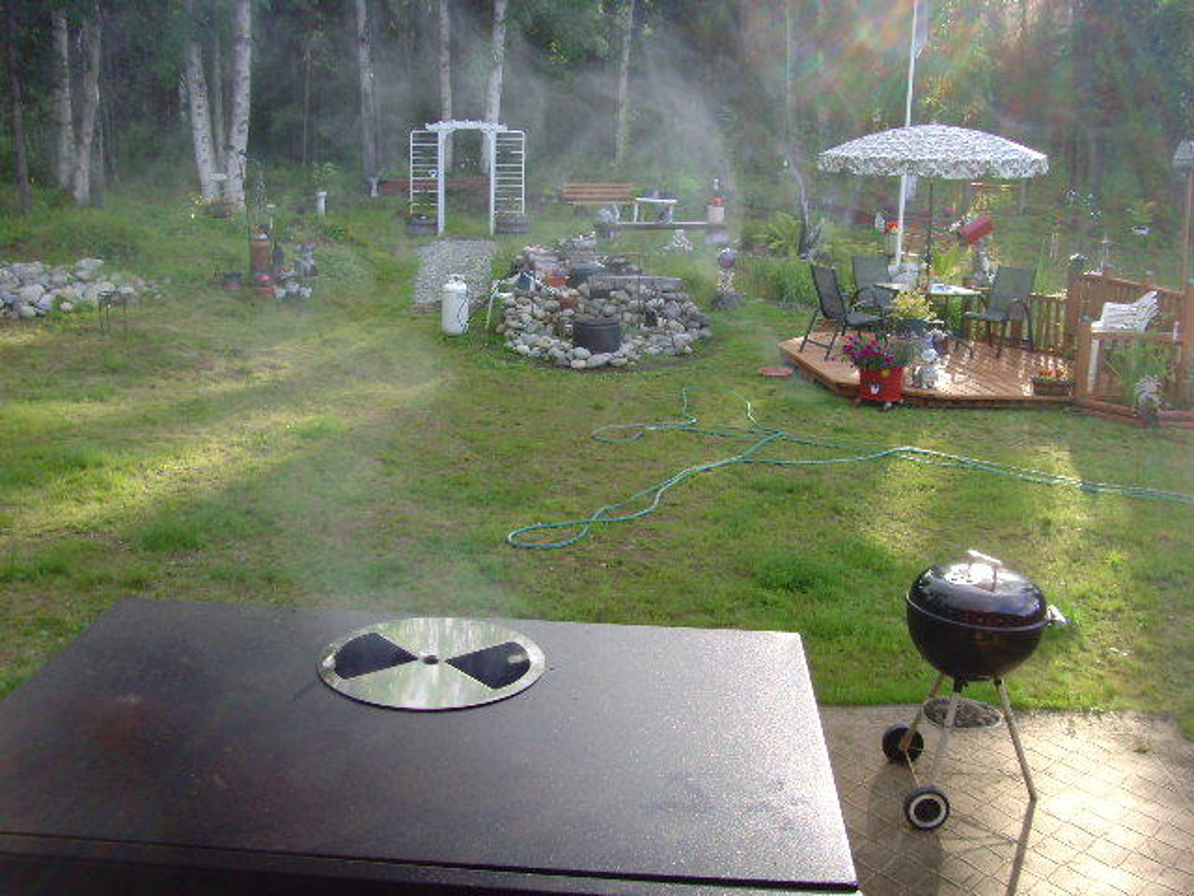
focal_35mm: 39
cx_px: 597
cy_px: 448
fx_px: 1345
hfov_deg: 47.9
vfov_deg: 36.8
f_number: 3.5
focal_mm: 6.6
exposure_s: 1/90
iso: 80
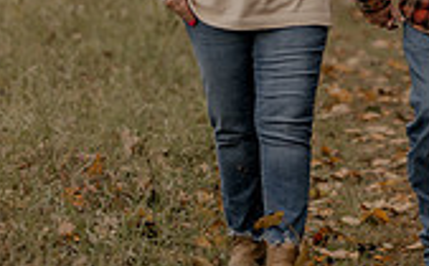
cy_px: -133
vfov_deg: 4.4
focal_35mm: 298
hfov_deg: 7.0
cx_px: 330
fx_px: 3478
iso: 250
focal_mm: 85
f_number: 1.8
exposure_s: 1/2500
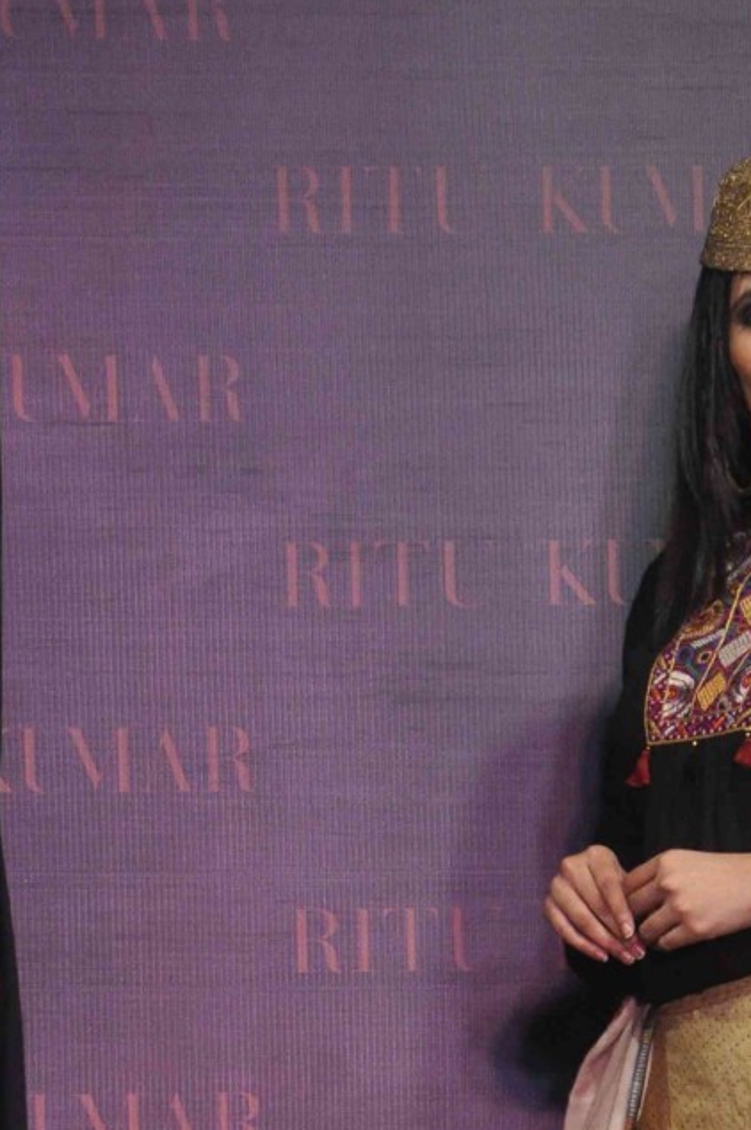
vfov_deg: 6.4
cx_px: 746
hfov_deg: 4.3
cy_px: 1221
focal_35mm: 320
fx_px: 10034
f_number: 10
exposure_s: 1/125
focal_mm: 90
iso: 1250
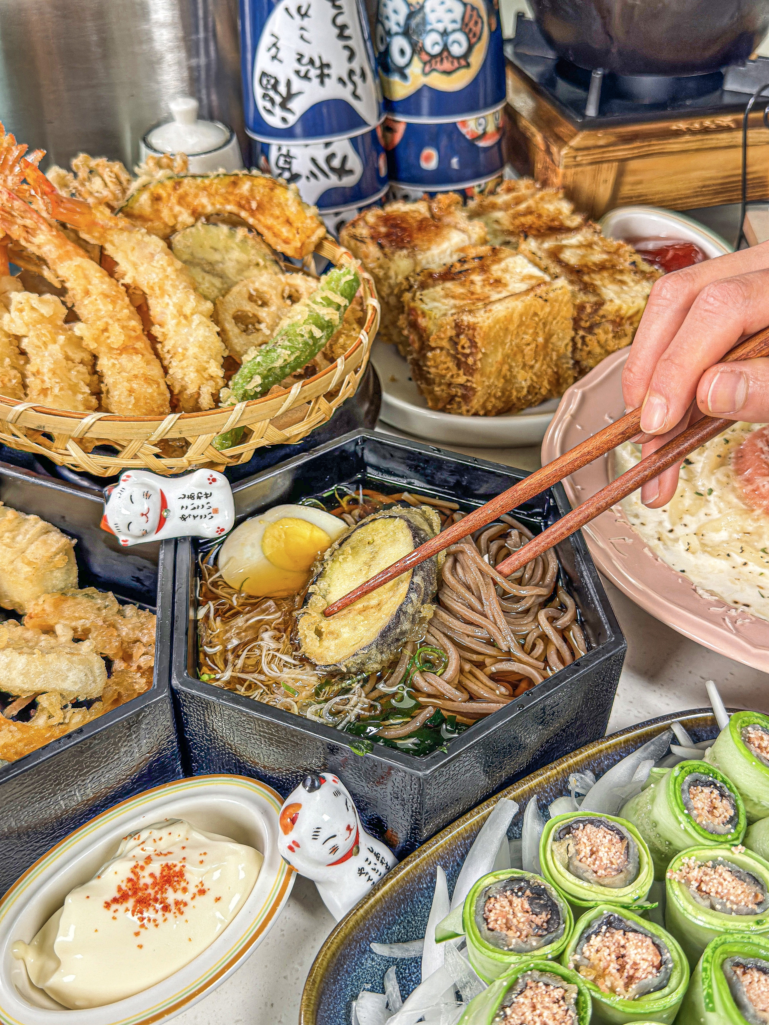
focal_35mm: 35
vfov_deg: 52.6
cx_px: 384
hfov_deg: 40.7
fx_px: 1037
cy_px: 512
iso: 125
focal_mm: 6.76
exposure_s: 1/120
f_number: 1.78
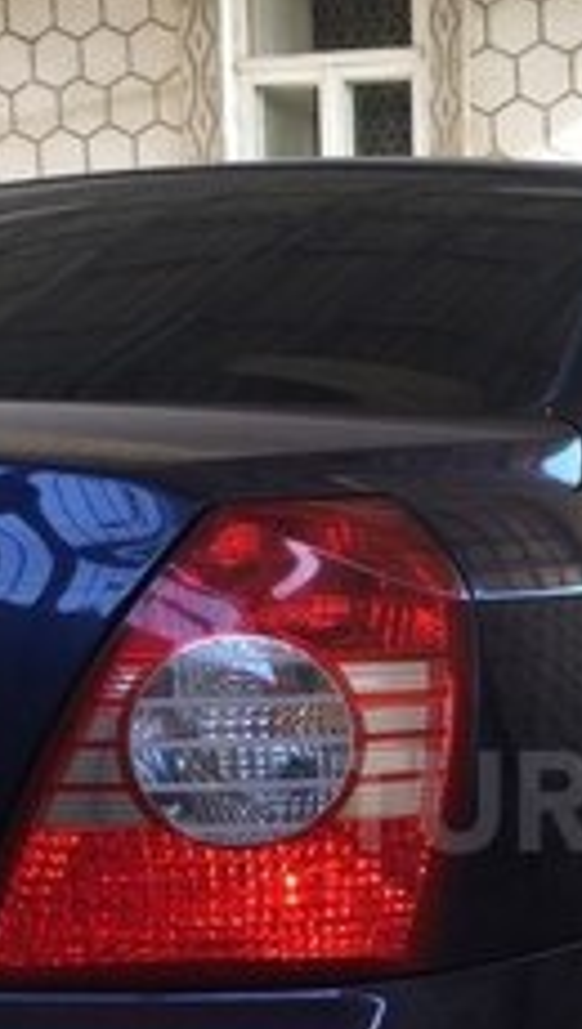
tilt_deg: -5.9
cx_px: 676
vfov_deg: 30.3
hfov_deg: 17.1
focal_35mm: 68
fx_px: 1859
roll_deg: +2.5
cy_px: 801
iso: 50
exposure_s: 1/100
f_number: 2.2
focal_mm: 4.15
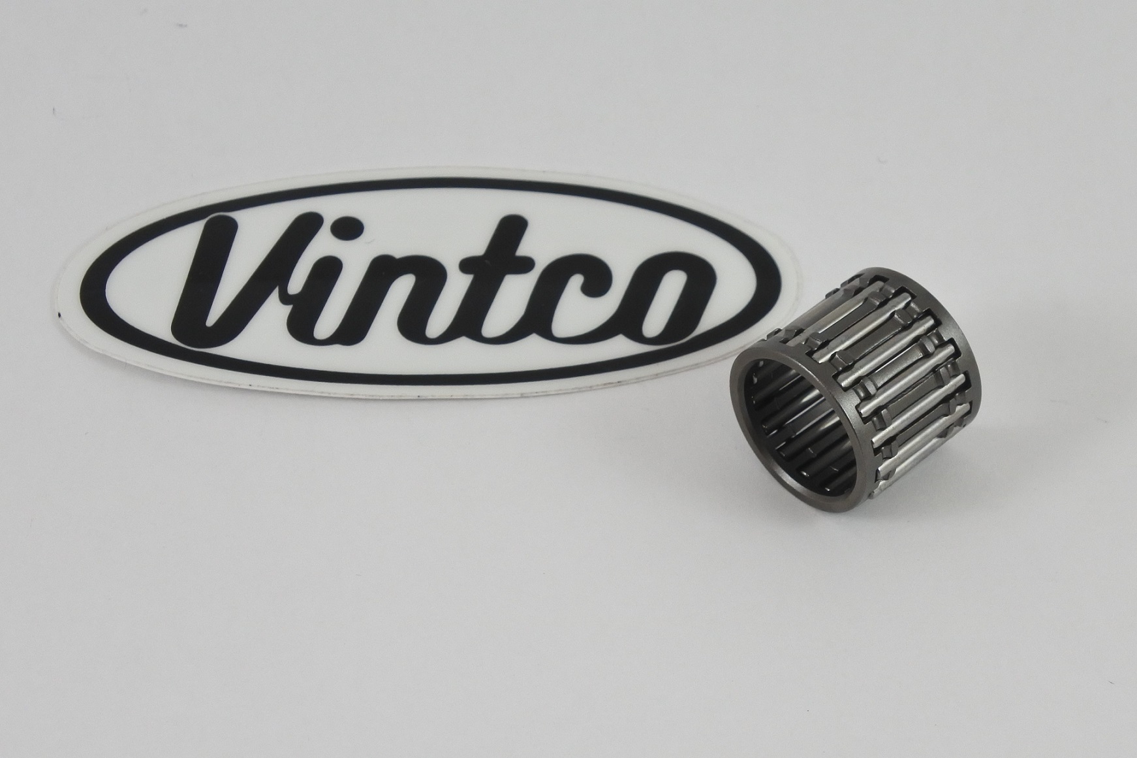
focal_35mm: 73
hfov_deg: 27.7
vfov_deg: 18.7
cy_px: 379
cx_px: 568
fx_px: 2305
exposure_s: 1/125
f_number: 5.3
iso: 450
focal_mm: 27.2
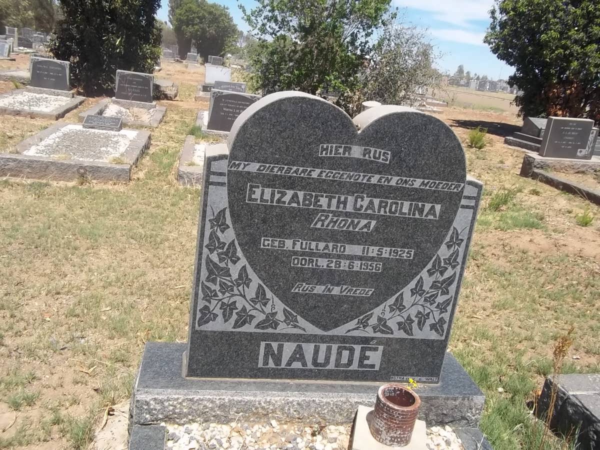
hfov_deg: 56.8
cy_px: 225
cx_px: 300
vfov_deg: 44.2
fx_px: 555
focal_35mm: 32
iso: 80
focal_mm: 5.7
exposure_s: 1/400
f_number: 5.5
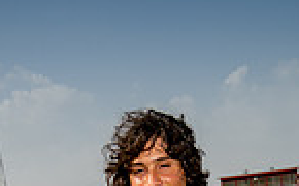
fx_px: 748
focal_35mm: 92
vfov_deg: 11.5
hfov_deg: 22.6
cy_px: 457
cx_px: 142
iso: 100
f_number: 4.5
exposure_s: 1/1250
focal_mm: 29
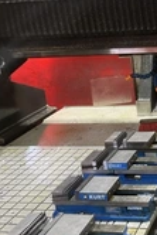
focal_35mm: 65
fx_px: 424
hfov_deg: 19.4
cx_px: 204
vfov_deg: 30.9
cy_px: 109
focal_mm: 5.1
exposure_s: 1/60
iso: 160
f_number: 1.6
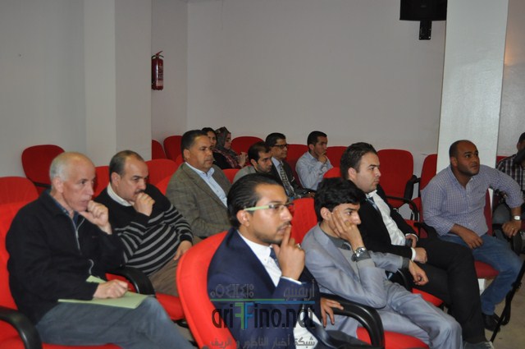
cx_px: 262
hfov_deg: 55.2
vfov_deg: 38.3
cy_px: 174
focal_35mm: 34
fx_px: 502
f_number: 3.8
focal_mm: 23
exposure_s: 1/60
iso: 800
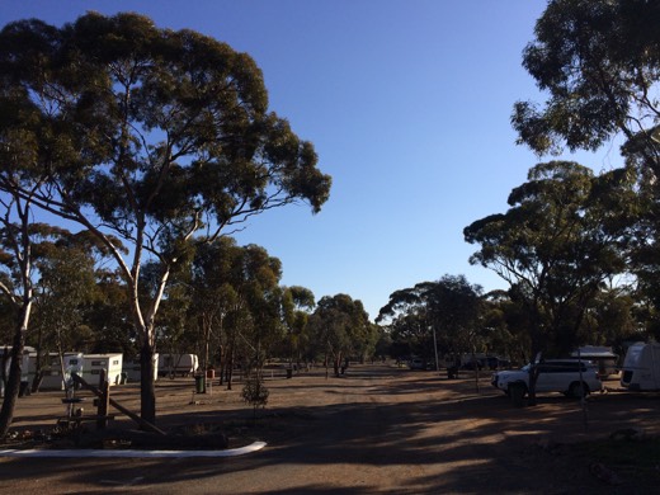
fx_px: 553
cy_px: 248
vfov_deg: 48.2
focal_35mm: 29
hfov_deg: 61.7
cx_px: 330
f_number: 2.2
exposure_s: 1/2564
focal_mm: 4.15
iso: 32
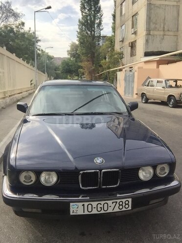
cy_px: 122
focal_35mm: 31
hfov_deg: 45.4
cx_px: 91
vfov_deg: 58.4
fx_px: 217
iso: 32
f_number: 2.2
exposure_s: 1/619
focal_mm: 2.65
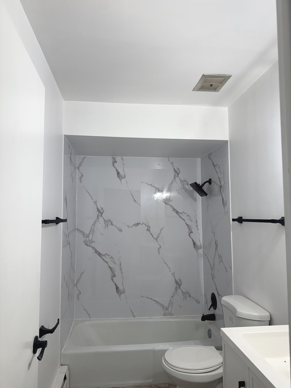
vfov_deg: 71.6
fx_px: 269
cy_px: 194
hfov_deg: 56.8
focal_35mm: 24
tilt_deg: +4.3
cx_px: 146
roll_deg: +0.2
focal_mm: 6.76
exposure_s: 1/120
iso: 125
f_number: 1.78
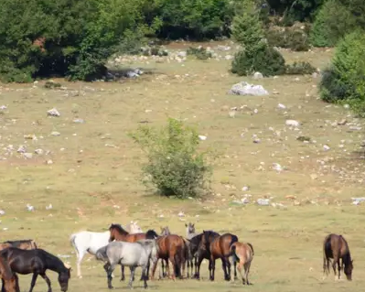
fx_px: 8370
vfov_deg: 2.0
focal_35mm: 775
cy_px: 245
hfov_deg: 2.5
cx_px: 97
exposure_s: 1/320
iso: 160
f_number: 6.3
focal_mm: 250
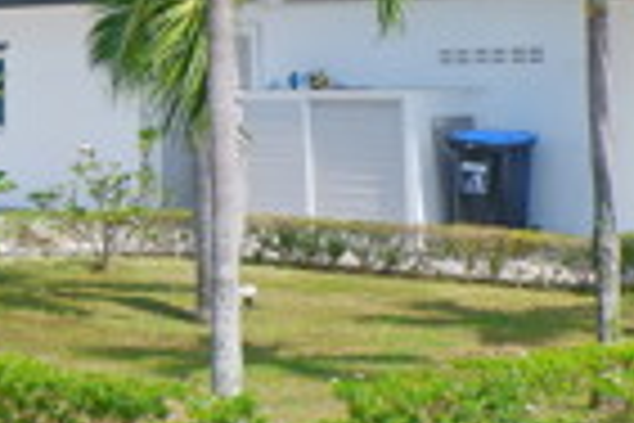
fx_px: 1796
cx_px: -301
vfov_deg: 13.1
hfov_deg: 18.0
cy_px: -86
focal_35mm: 102
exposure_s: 1/400
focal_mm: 16
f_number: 8
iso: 200
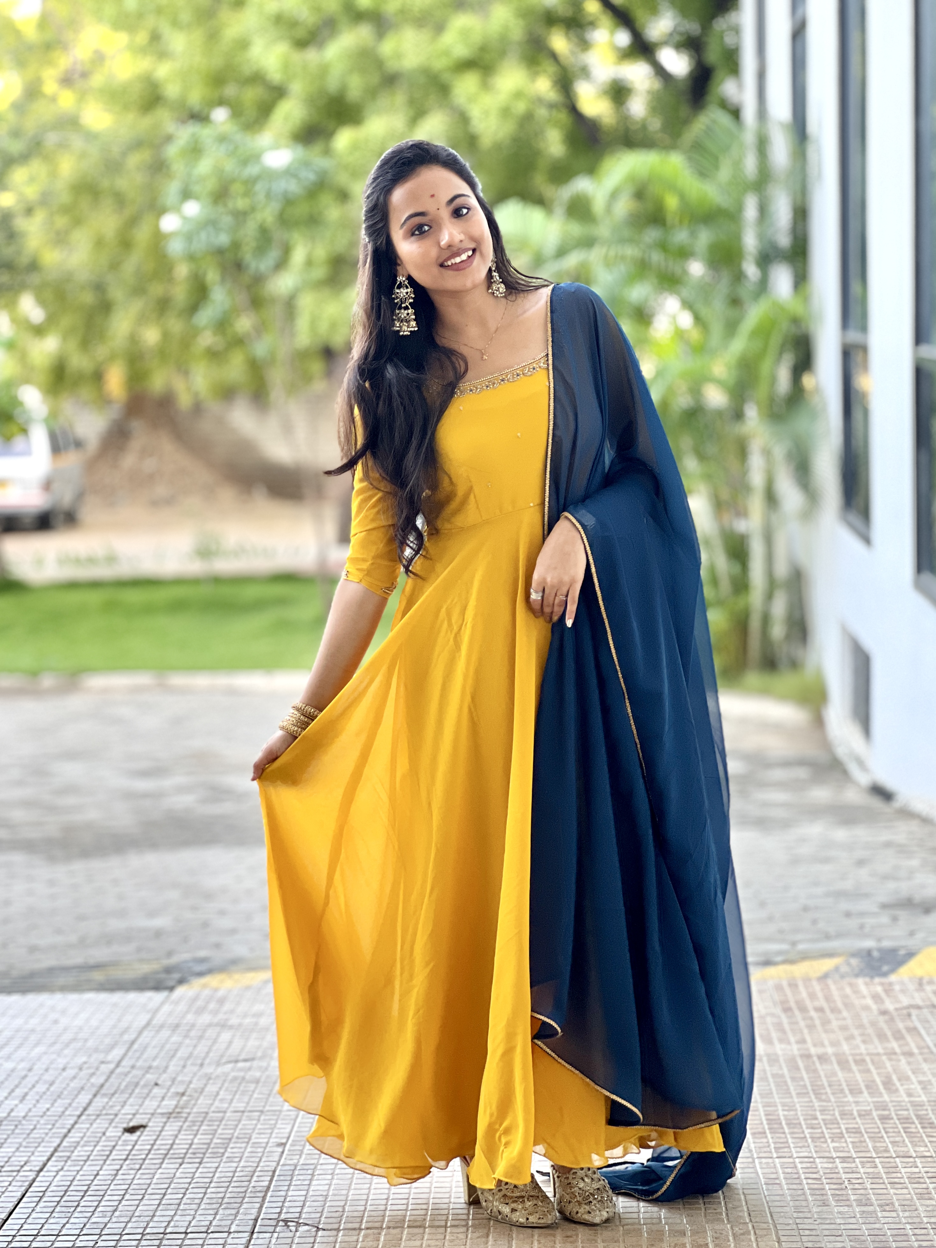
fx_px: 2776
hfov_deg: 19.1
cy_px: 624
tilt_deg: -6.0
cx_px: 468
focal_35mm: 77
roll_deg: +2.6
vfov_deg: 25.3
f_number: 2.8
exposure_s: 1/121
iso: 125
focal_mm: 9
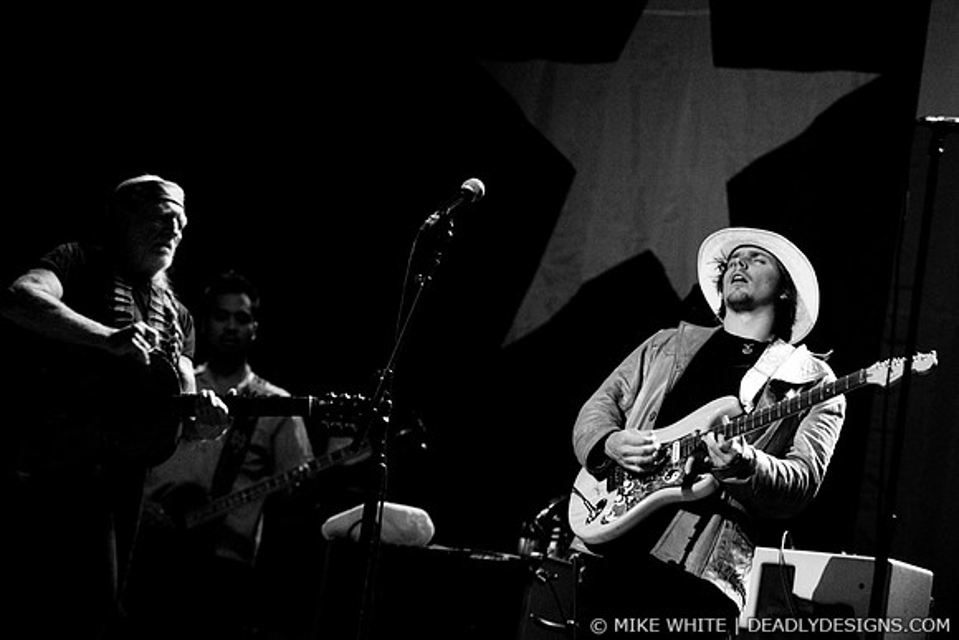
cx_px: 480
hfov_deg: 15.9
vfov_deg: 10.6
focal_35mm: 129
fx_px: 3437
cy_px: 320
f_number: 3.2
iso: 800
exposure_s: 1/160
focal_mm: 86
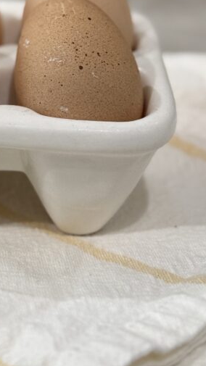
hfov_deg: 11.1
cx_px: -67
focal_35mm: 106
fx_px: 1030
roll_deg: +0.5
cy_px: 1
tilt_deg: -20.3
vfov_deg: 19.6
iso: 250
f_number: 1.78
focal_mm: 6.76
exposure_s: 1/60
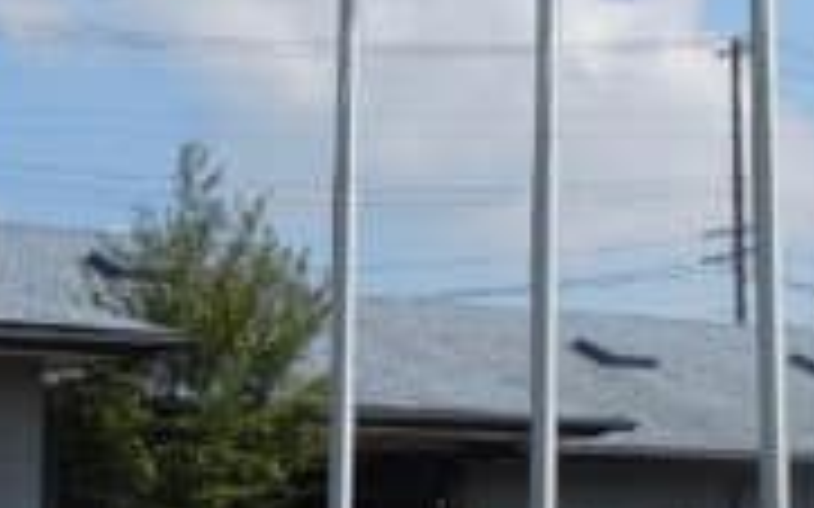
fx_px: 2994
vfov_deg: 9.7
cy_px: 139
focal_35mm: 135
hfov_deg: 15.5
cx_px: 526
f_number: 7
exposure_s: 1/400
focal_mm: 5.4
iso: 100
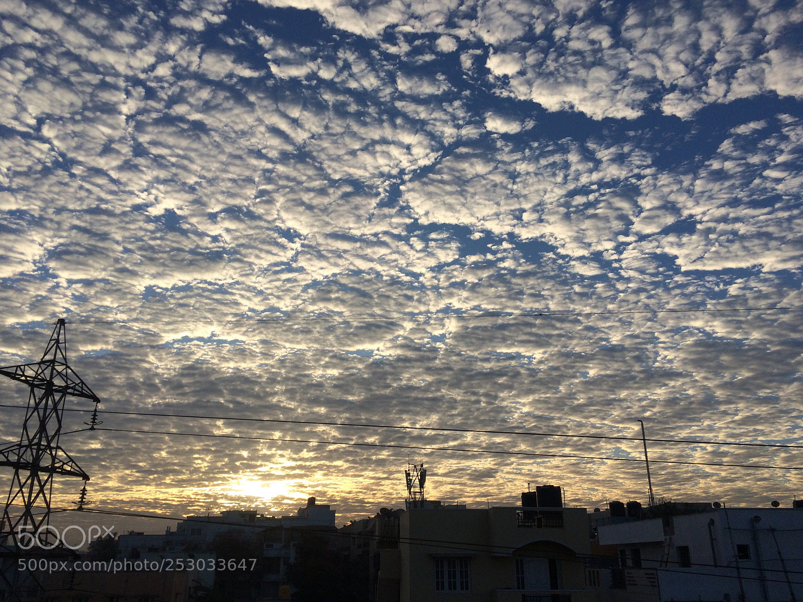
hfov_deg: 60.0
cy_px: 294
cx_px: 401
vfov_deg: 46.8
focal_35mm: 30
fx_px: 696
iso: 32
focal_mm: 4.15
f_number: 2.2
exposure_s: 1/2053
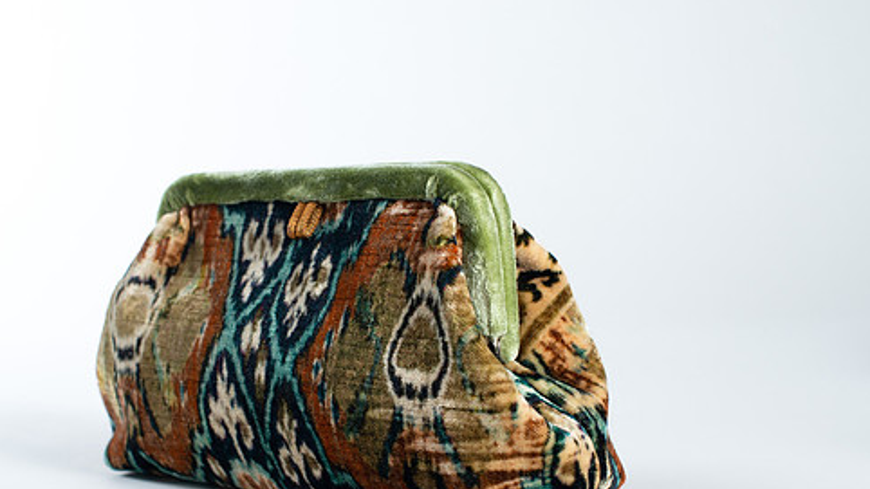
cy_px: 326
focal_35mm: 63
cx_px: 377
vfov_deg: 19.1
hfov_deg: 33.3
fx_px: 1453
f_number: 6.3
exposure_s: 1/200
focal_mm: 50
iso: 200
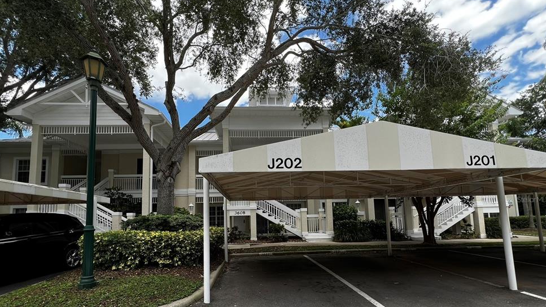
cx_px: 262
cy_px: 199
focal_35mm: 15
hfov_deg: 102.9
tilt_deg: +4.7
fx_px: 217
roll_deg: +1.4
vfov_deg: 69.0
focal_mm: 1.57
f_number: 1.8
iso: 32
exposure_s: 1/378
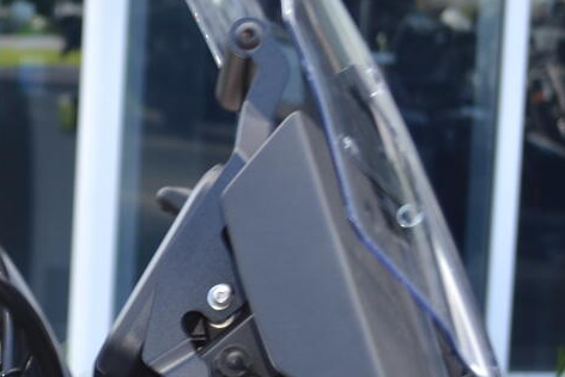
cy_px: 258
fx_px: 3391
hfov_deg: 9.2
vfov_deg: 6.4
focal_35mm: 216
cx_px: -321
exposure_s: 1/80
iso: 100
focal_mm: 34
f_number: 5
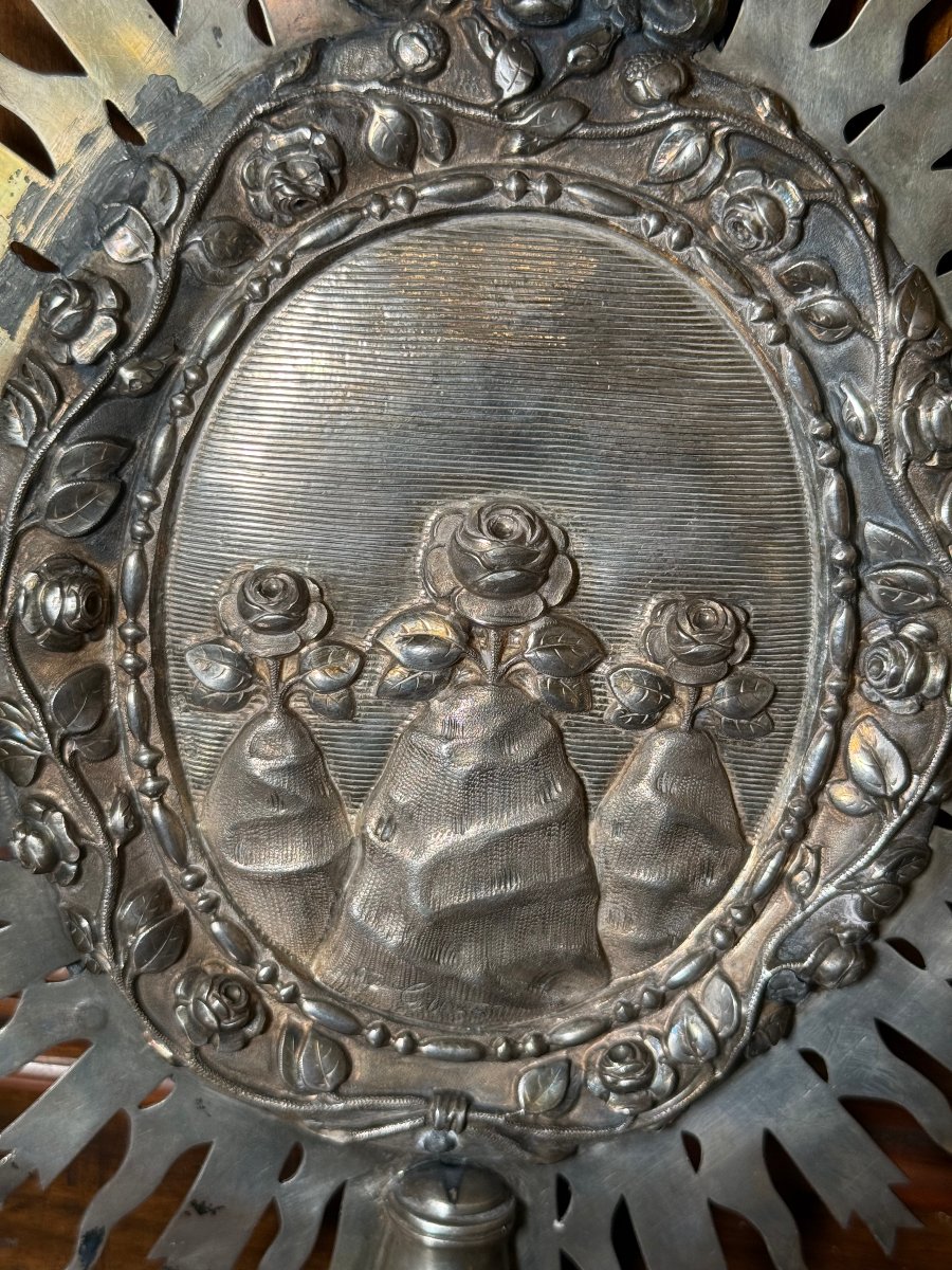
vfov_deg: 39.7
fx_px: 1760
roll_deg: -5.1
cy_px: 635
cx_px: 476
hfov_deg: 30.3
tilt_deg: -31.1
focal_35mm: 48
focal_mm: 6.76
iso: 100
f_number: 1.78
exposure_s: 1/114
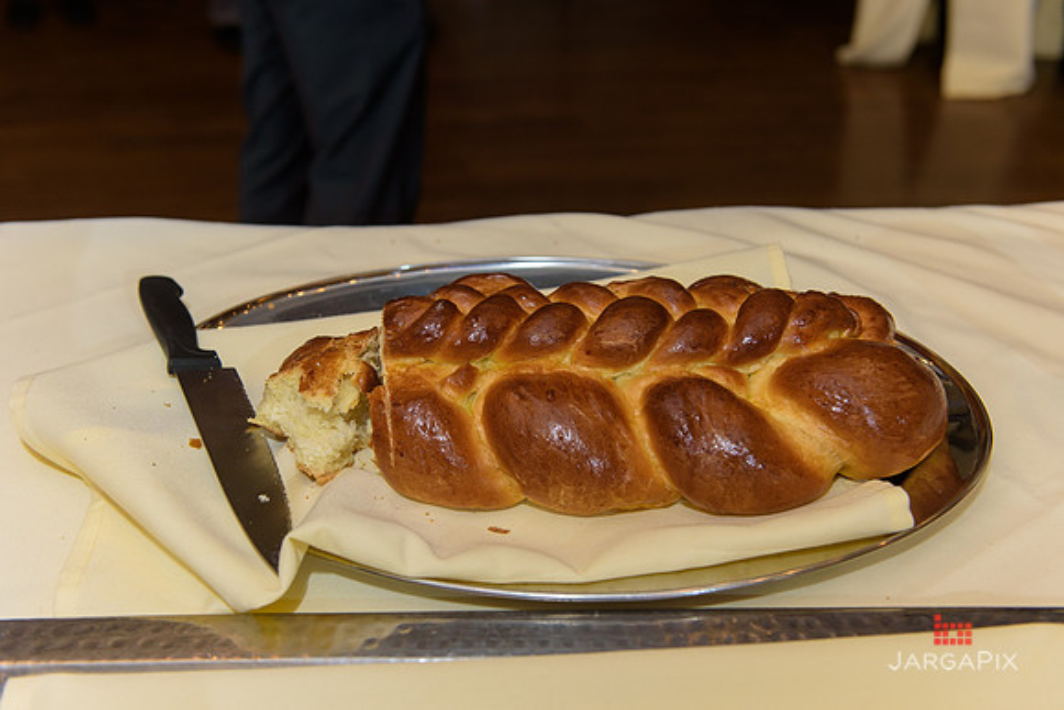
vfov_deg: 31.9
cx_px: 532
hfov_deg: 46.4
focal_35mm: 42
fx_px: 1242
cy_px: 355
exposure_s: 1/125
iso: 640
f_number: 3.2
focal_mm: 42
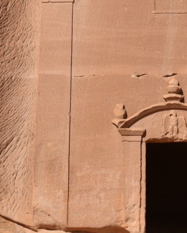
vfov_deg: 21.4
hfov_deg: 17.3
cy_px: 38
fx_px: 609
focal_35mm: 88
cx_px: 149
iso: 200
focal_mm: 32
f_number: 10
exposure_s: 1/400
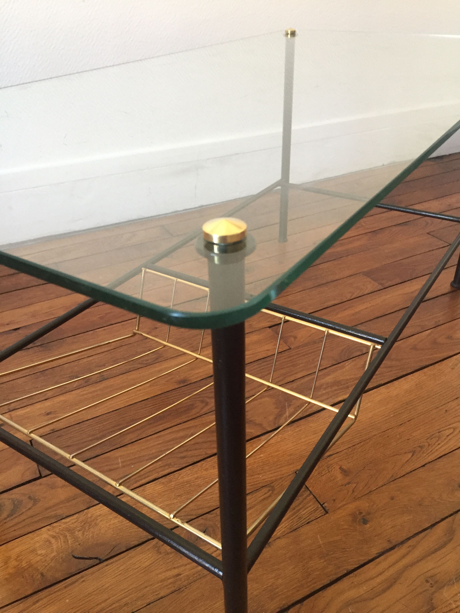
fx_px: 514
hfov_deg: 48.2
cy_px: 306
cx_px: 230
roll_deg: +1.8
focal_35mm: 29
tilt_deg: -32.5
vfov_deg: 61.7
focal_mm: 4.15
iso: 200
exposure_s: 1/33
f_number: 2.2
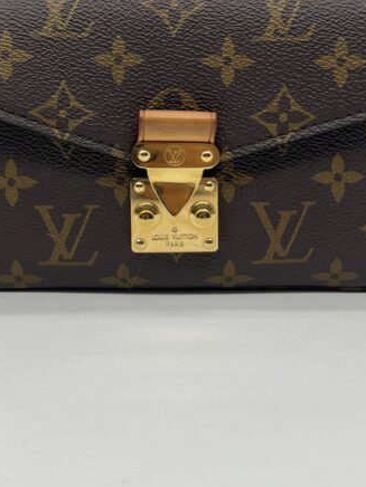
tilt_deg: -10.6
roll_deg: +0.0
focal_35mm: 61
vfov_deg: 30.9
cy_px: 99
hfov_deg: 24.0
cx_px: 158
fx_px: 860
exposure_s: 1/112
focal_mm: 5.7
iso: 32
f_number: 1.5
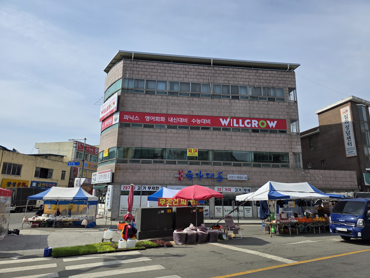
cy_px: 139
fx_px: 246
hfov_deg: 73.9
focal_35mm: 23
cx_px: 185
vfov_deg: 58.9
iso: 64
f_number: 1.7
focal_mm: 6.3
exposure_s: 1/7944
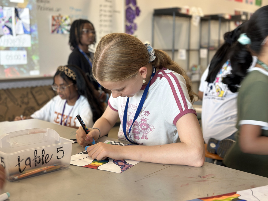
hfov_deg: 39.7
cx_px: 134
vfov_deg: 30.3
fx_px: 372
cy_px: 100
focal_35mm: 48
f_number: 1.78
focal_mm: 6.86
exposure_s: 1/60
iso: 125
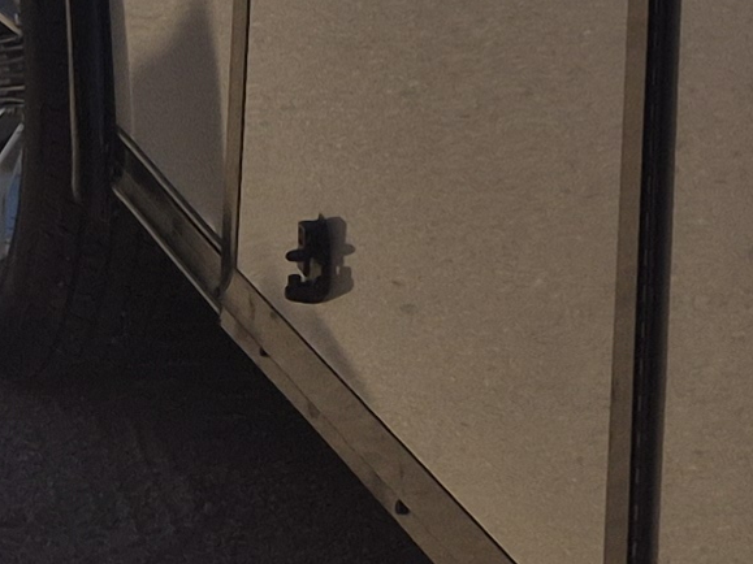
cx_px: 1025
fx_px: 3458
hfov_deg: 12.0
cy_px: -894
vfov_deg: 8.4
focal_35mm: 159
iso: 40
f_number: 1.8
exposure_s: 1/7696
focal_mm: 5.4
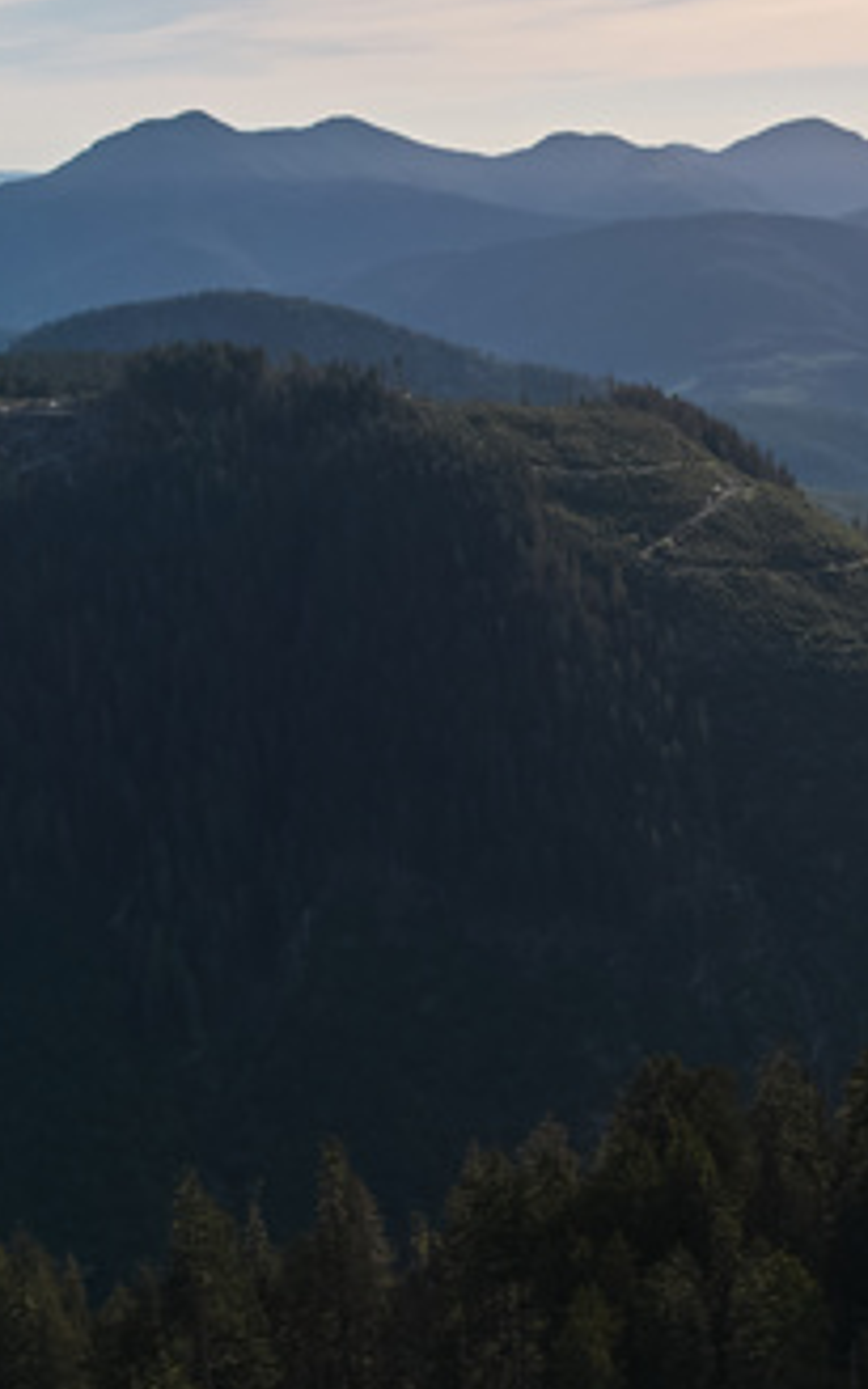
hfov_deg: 17.0
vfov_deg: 29.4
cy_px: 699
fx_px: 2649
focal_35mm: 70
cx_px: 1258
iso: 110
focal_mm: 8.4
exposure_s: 1/100
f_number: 2.8
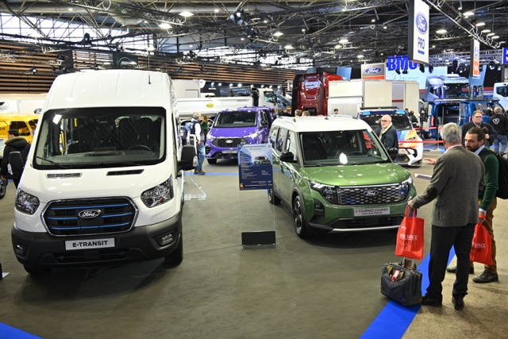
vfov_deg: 40.0
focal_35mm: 33
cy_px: 170
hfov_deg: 57.2
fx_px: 466
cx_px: 254
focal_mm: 33
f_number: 5
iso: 640
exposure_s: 1/100
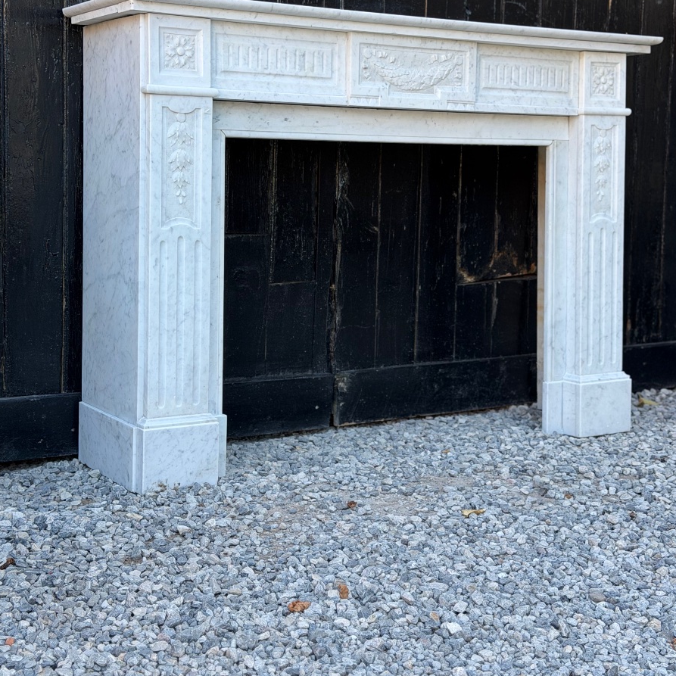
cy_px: 270
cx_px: 338
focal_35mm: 57
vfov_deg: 30.0
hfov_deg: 30.0
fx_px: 1259
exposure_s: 1/280
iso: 64
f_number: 1.78
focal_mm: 6.76
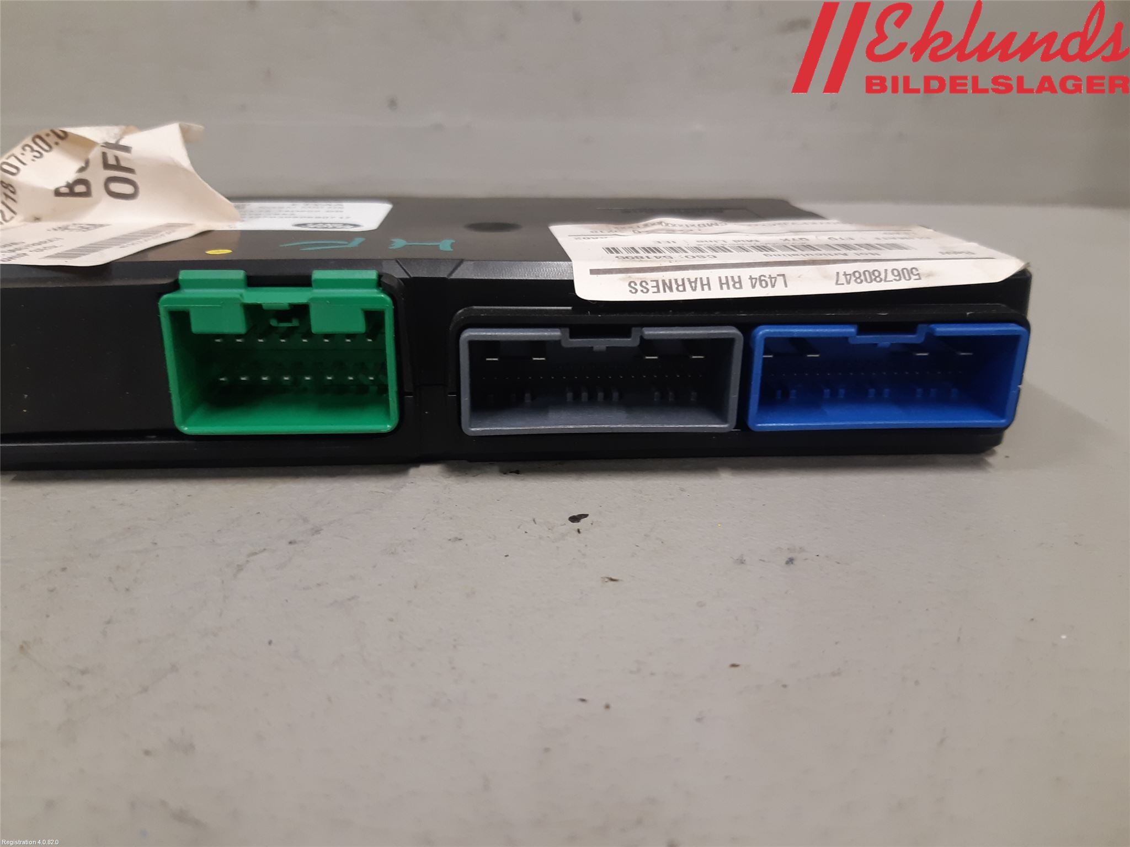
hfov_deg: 67.3
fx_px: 849
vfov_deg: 53.1
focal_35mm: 26
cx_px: 565
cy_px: 424
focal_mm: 3.93
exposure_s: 1/50
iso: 160
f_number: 1.7
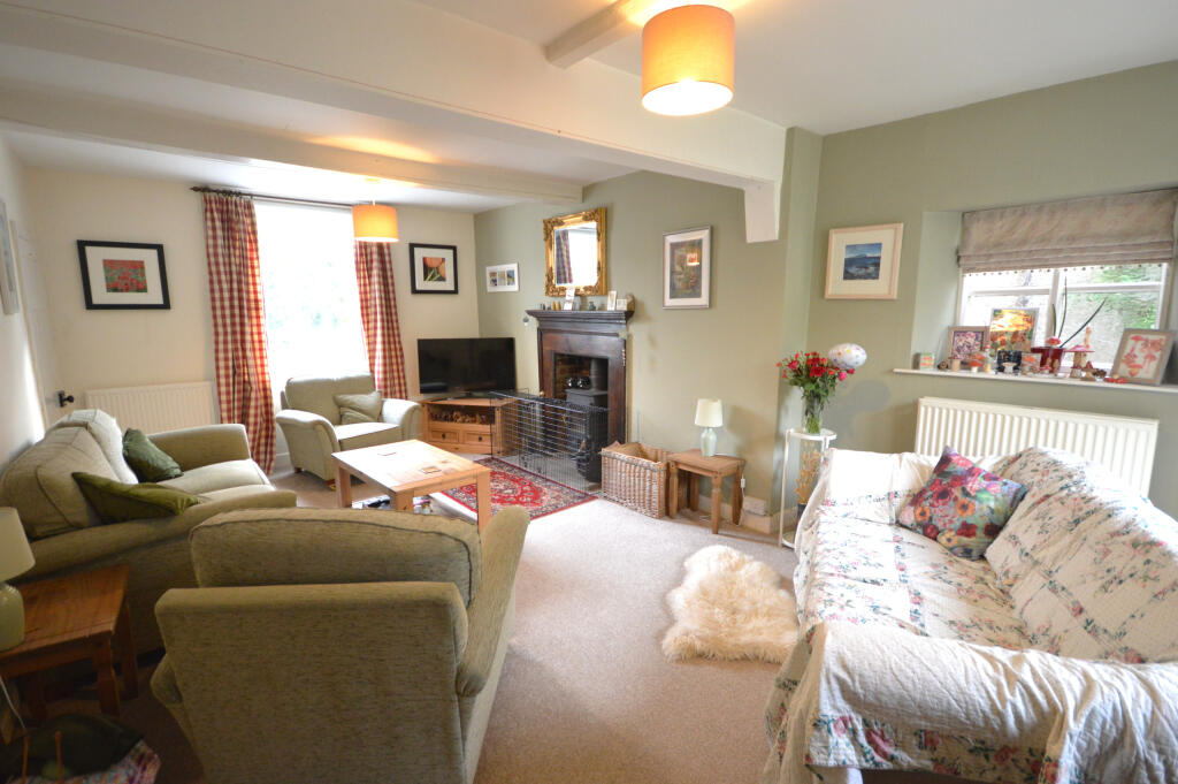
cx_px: 589
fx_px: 539
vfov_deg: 72.0
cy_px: 392
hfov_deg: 95.0
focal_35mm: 16
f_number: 4.2
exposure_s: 1/60
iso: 1600
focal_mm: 11
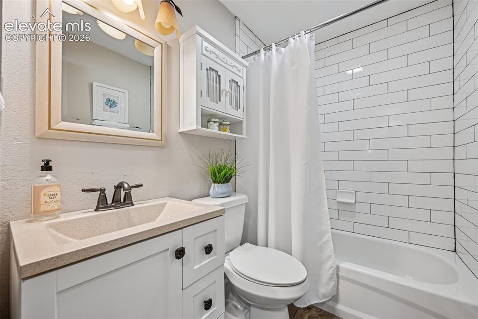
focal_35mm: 14
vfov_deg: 81.2
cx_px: 239
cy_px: 160
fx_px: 186
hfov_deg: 104.3
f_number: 9
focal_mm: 14
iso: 400
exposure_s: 1/15
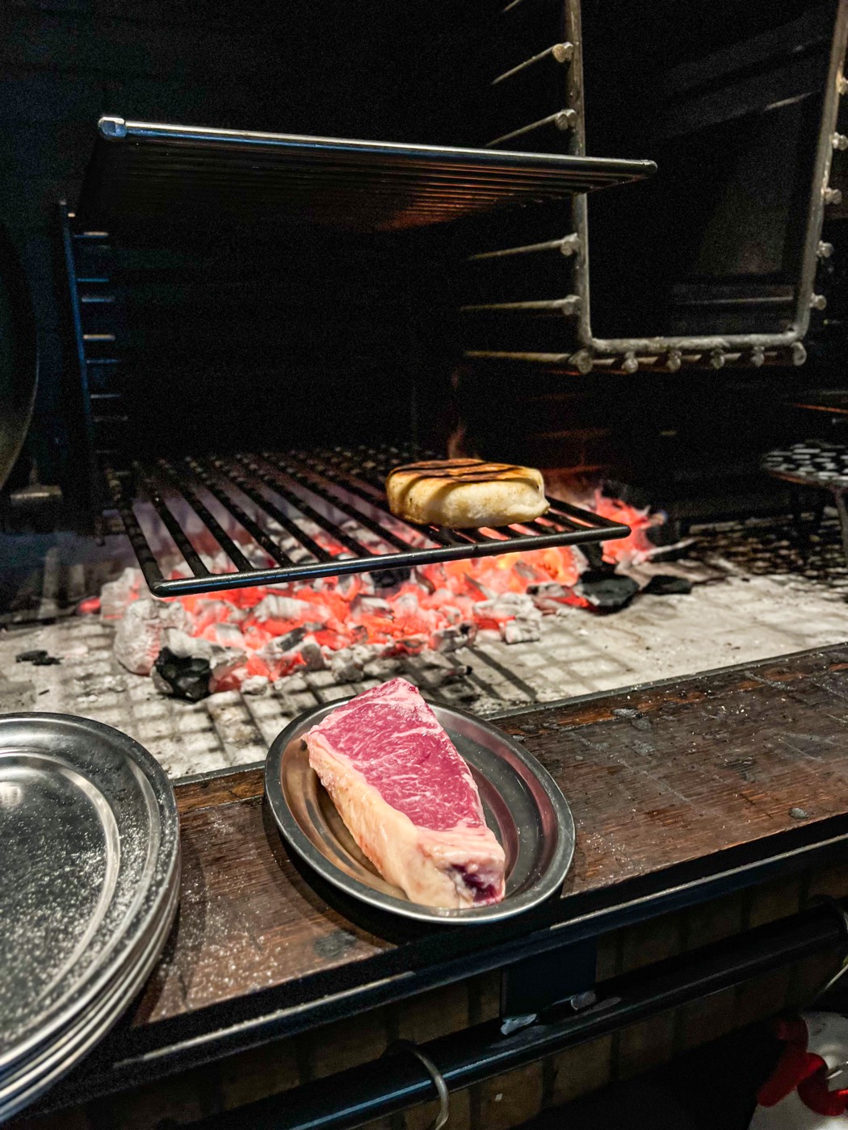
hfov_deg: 53.1
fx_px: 849
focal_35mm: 26
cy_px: 565
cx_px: 424
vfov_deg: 67.3
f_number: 1.5
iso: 125
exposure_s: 1/50
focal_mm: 5.7
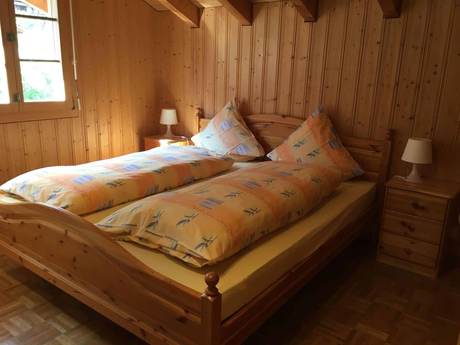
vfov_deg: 48.2
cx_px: 230
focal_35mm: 29
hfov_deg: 61.7
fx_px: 385
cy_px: 172
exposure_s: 1/33
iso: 80
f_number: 2.2
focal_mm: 4.15
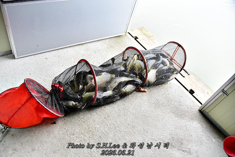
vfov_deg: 46.5
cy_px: 78
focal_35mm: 28
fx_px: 183
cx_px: 118
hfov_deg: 65.4
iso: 3200
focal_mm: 28
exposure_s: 1/2000
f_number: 4
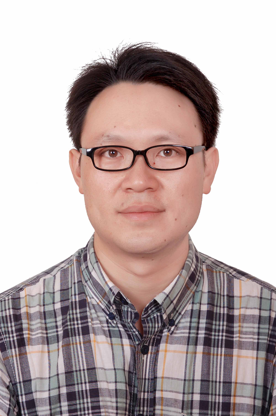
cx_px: 138
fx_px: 1348
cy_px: 208
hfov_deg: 11.7
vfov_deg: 17.5
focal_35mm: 117
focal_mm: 78
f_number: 8
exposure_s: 1/125
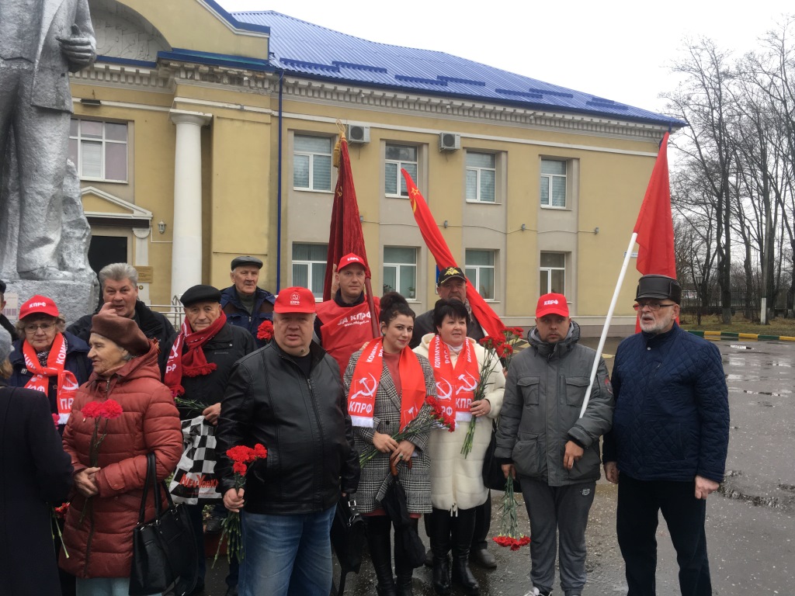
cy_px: 298
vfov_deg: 48.2
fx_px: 666
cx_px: 398
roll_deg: -0.2
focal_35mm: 29
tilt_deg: +1.9
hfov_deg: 61.7
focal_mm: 4.15
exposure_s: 1/100
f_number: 2.2
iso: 40
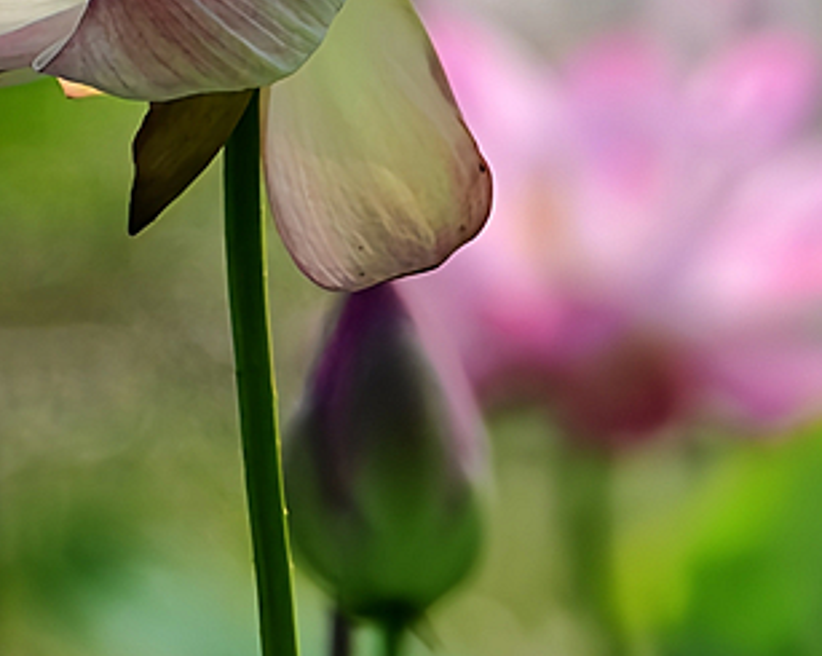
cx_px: 669
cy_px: -80
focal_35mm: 1469
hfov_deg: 1.3
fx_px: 35704
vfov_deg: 1.1
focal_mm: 400
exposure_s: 1/8000
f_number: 8
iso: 3200
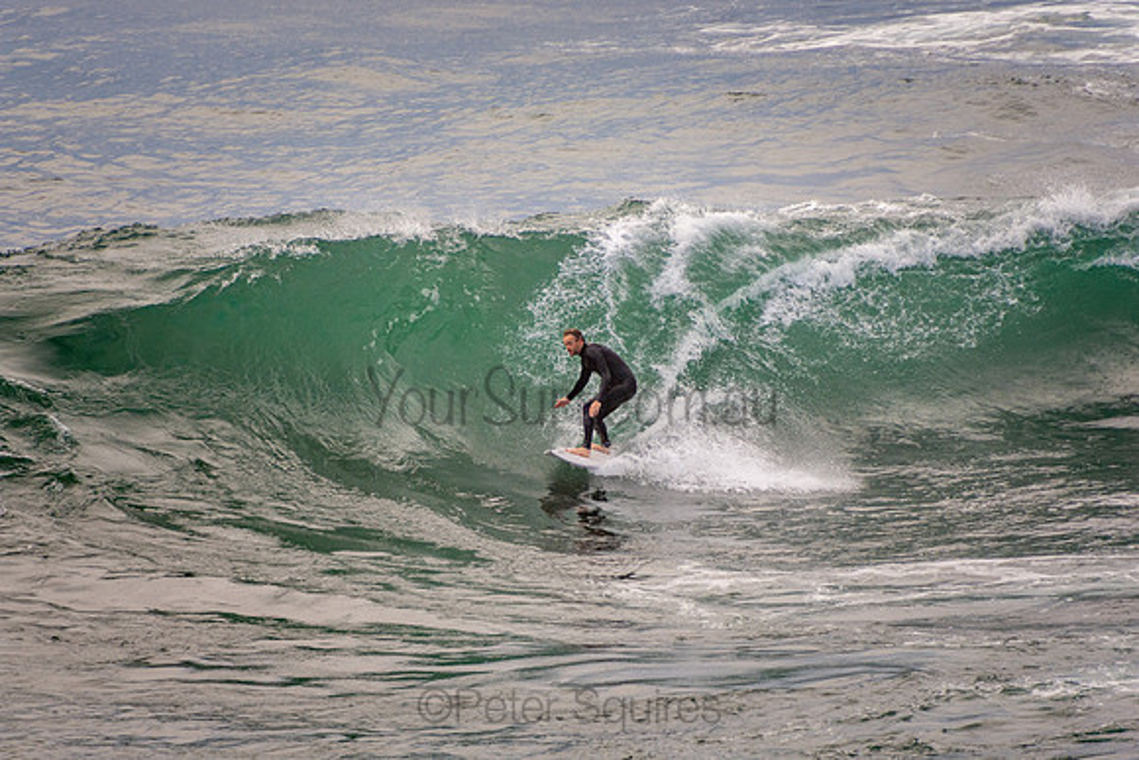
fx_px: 18987
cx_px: 570
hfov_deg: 3.4
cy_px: 380
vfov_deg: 2.3
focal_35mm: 600
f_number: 5.6
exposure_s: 1/800
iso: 400
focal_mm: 400
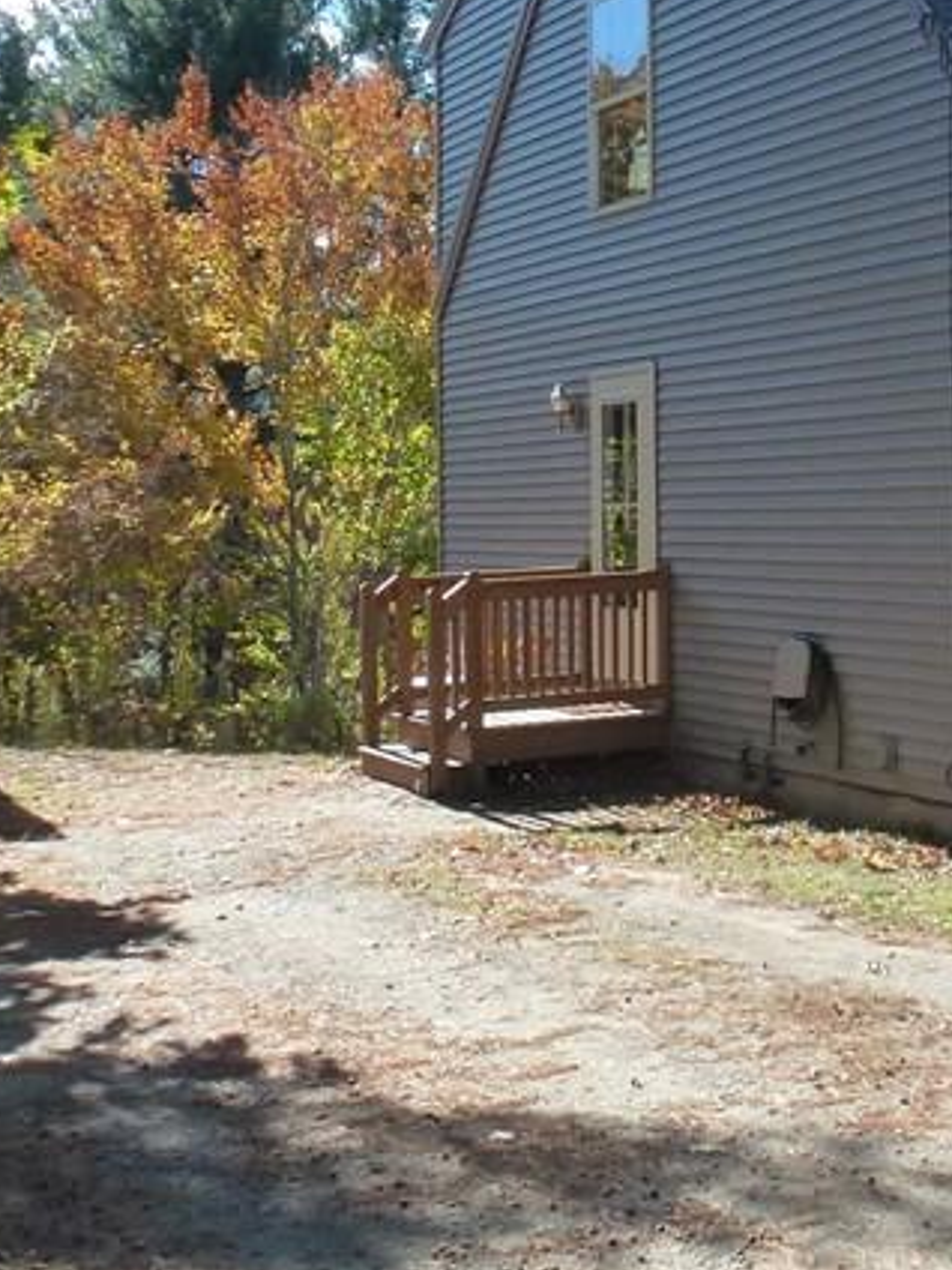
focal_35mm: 58
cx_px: 958
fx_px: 2127
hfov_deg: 24.1
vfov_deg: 32.8
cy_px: 386
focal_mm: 4.3
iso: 160
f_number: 3.3
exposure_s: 1/640
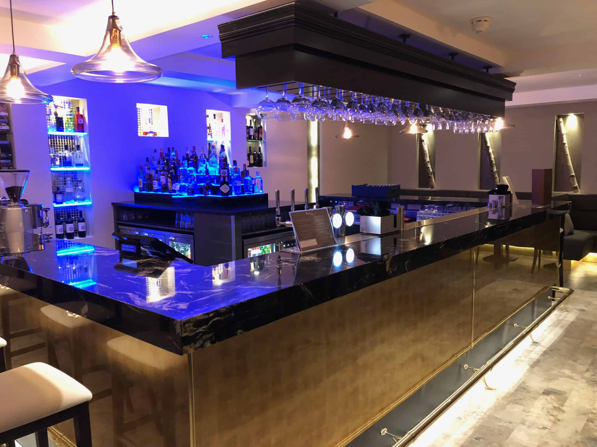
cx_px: 298
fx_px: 500
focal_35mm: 29
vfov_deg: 48.2
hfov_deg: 61.7
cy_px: 224
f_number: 1.8
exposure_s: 1/13
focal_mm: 3.99
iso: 100
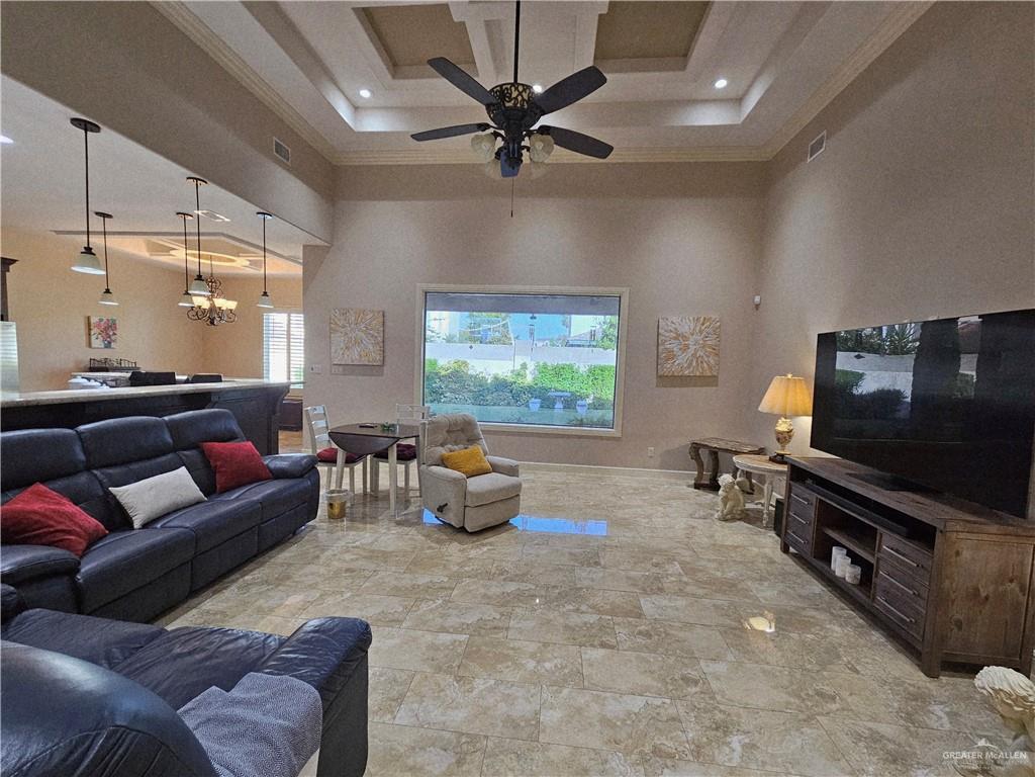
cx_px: 518
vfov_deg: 89.9
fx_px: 389
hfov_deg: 106.2
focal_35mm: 13
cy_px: 388
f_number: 2.2
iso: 160
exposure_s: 1/60.2
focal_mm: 2.2
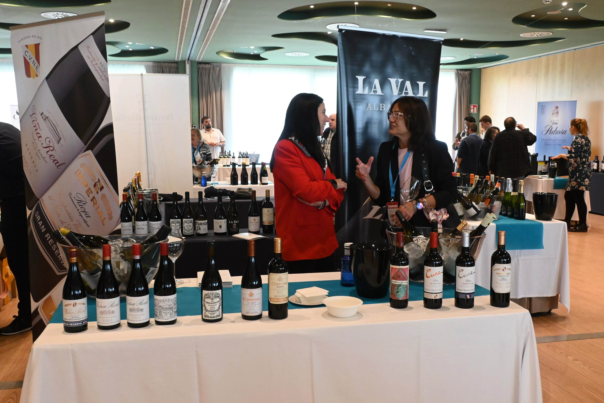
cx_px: 295
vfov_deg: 38.9
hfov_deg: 55.8
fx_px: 570
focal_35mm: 34
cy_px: 205
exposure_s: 1/160
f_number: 6.3
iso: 3200
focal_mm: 22
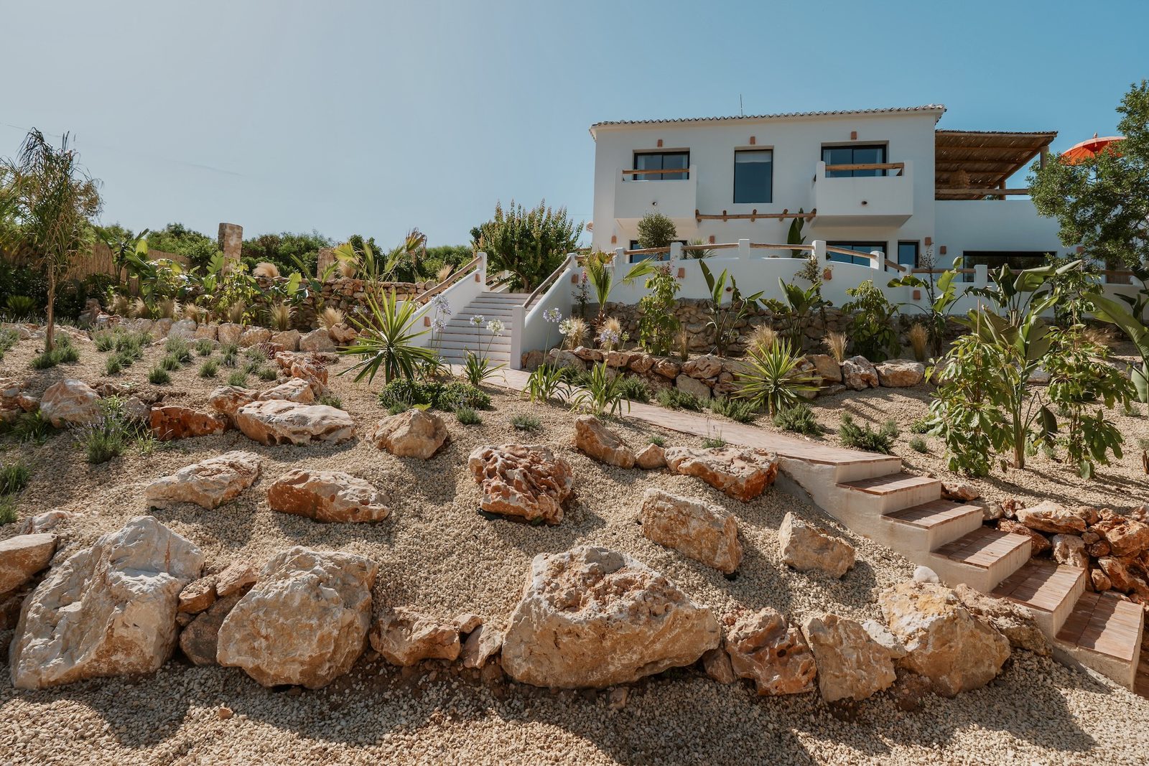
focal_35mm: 16
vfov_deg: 72.1
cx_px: 574
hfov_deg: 95.0
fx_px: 527
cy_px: 383
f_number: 8
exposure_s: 1/250
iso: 64
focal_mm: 16.5
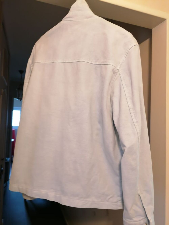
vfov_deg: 65.3
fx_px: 176
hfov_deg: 51.4
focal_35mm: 27
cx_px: 84
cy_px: 112
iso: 400
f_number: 1.8
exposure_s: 1/25
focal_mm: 4.75
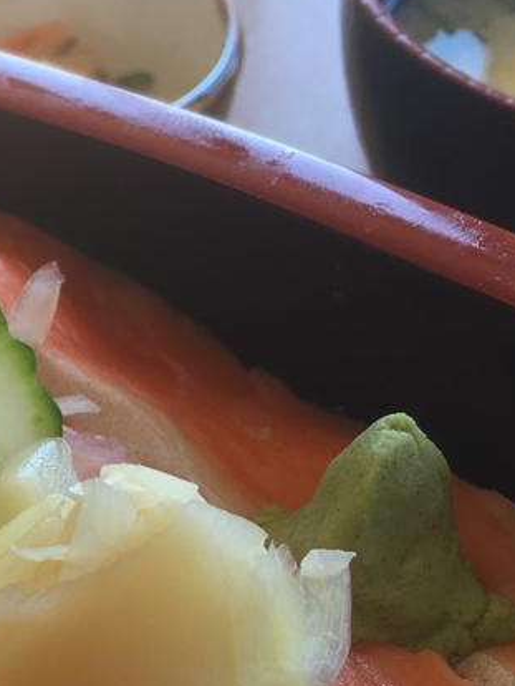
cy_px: 539
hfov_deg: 16.6
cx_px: -164
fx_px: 1665
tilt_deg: -43.0
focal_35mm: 84
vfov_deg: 23.0
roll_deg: +9.2
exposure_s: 1/50
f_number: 2.2
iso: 25
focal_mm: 4.15
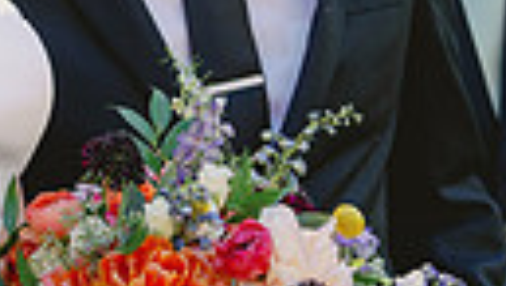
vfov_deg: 2.1
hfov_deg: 3.7
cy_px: 304
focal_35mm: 584
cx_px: -35
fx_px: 7847
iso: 250
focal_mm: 124
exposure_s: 1/320
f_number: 4
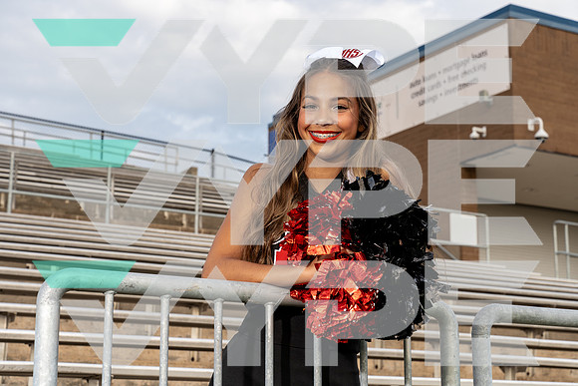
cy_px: 193
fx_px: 1124
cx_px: 289
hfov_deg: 28.8
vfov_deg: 19.5
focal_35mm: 70
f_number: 8
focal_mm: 70
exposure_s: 1/250
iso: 320
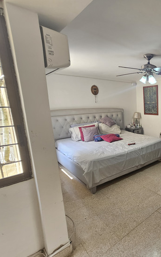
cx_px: 166
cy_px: 129
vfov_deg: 88.0
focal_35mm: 19
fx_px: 133
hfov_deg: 49.1
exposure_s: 1/77
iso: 80
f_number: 2.2
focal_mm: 2.2
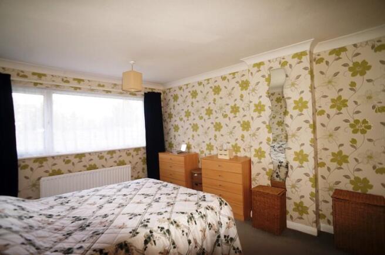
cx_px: 192
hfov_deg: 73.8
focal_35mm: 24
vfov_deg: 53.0
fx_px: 256
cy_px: 128
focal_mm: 16
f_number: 4
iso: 200
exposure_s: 1/60
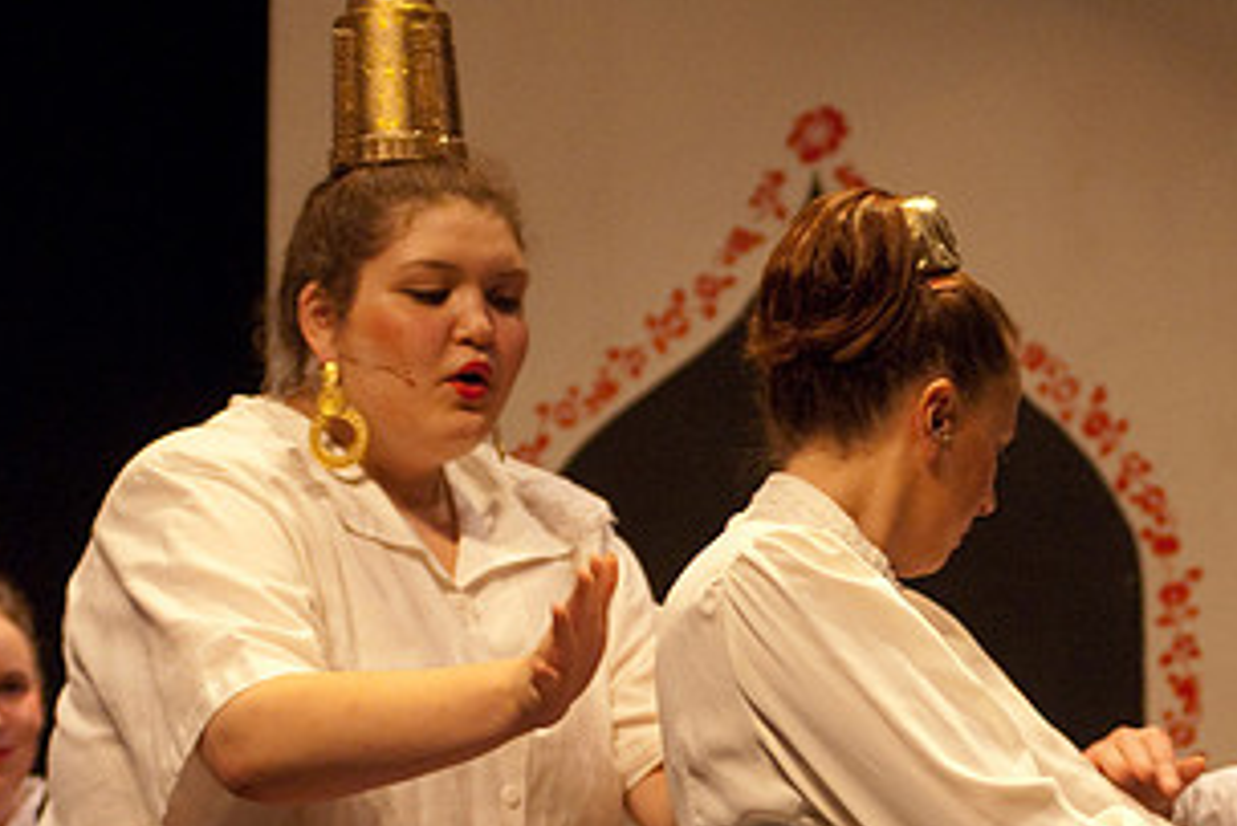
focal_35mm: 246
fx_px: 8456
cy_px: 688
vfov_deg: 5.6
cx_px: 855
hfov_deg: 8.4
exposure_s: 1/200
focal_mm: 86
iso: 1000
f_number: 2.8
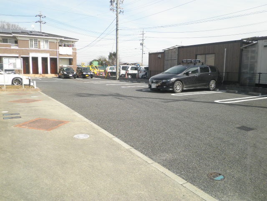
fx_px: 201
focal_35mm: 26
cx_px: 134
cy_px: 100
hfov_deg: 67.3
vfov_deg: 53.1
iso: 64
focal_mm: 4.7
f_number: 7.9
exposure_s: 1/100
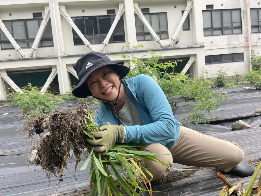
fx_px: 196
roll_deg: +6.6
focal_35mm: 26
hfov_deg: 67.3
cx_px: 130
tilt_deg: -5.1
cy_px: 98
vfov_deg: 53.1
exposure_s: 1/855
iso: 32
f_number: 1.6
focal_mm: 4.2
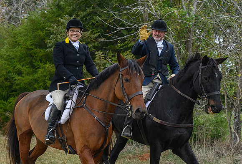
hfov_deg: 26.2
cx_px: 114
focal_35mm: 77
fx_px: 519
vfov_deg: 18.0
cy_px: 76
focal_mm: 70
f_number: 5.6
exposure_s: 1/200
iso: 2000
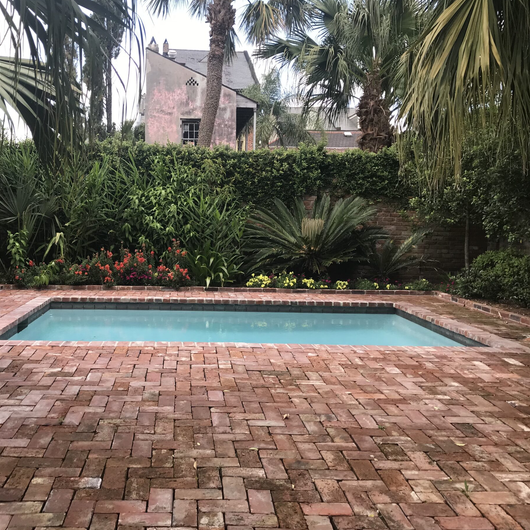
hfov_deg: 46.8
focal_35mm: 35
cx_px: 195
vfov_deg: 47.2
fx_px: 606
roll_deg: -1.3
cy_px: 259
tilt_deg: -3.6
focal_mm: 3.99
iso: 20
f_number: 1.8
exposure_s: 1/526
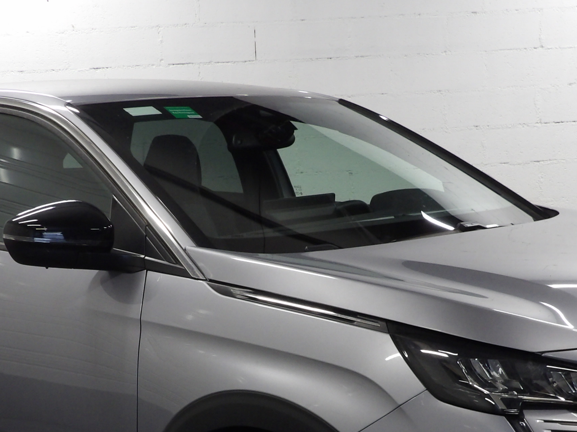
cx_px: 292
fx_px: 1167
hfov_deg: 27.8
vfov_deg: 20.7
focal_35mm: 70
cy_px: 371
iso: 200
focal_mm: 5.9
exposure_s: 1/19
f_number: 3.6
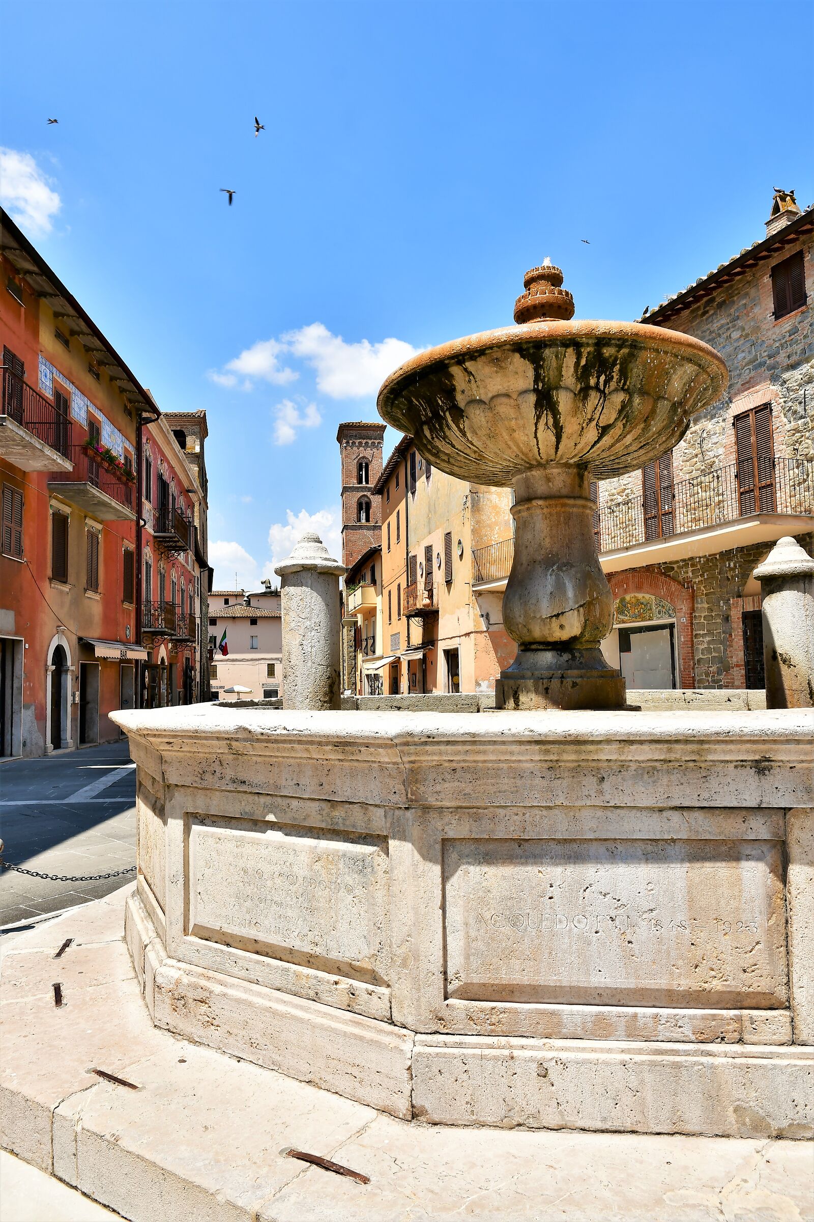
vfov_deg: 73.7
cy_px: 611
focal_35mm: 24
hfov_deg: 53.1
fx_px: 814
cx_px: 407
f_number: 9
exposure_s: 1/200
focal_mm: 16
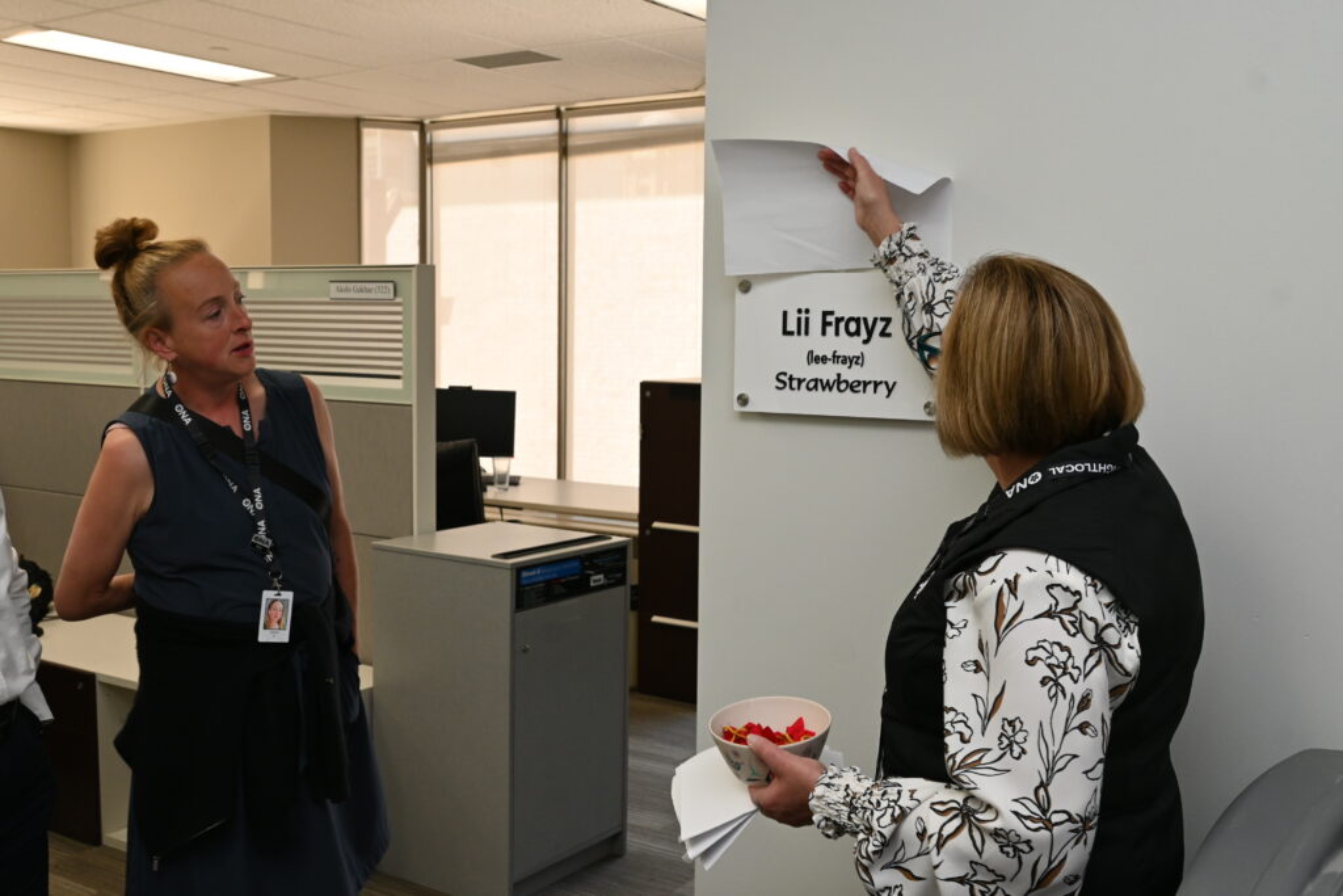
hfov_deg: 53.1
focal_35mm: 36
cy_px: 448
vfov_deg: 36.9
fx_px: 1343
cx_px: 672
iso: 900
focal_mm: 24
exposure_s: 1/60
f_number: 7.1
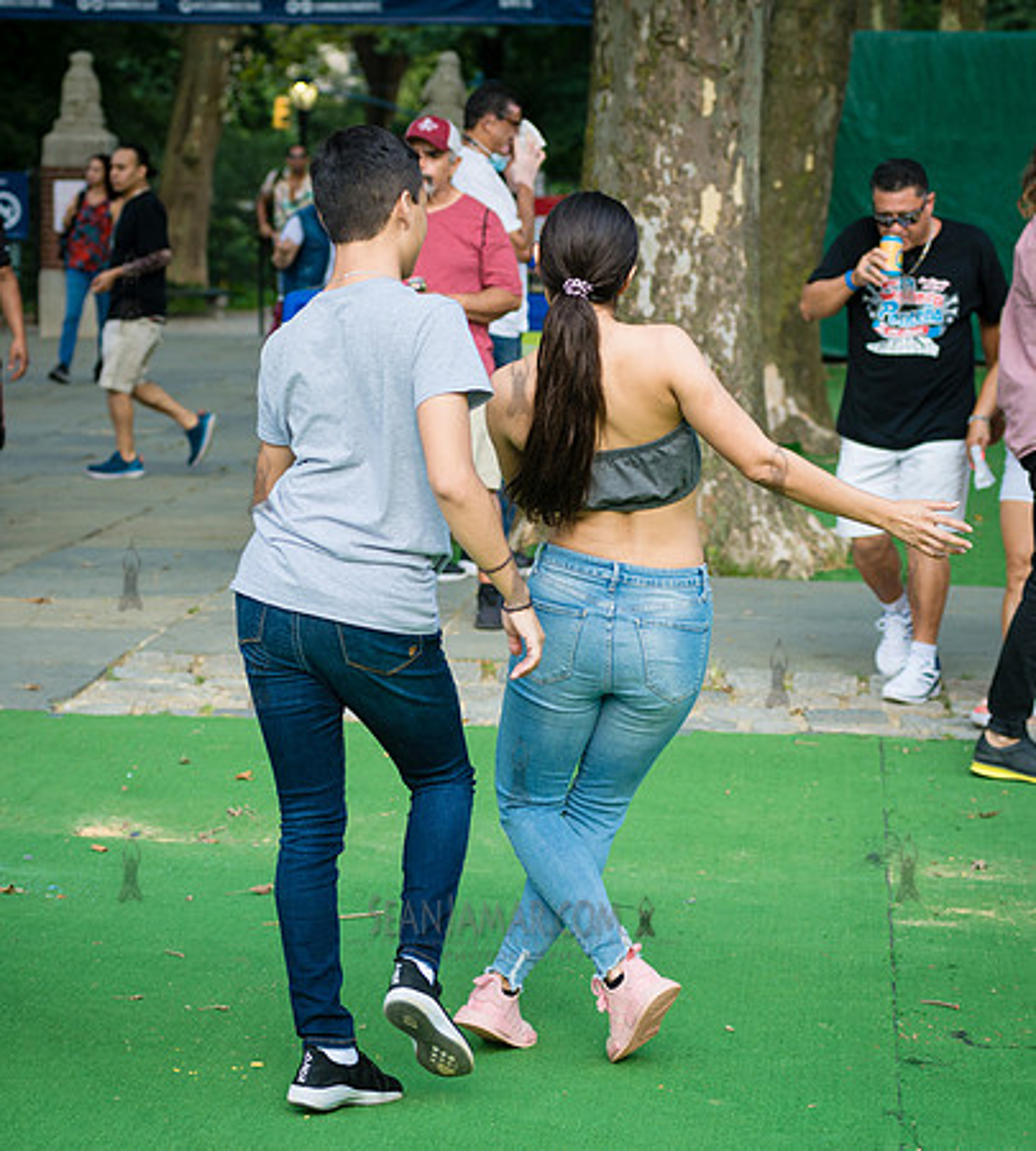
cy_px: 576
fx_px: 3832
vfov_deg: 17.1
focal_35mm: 107
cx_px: 514
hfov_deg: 15.4
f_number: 5
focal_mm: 80
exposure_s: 1/640
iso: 500
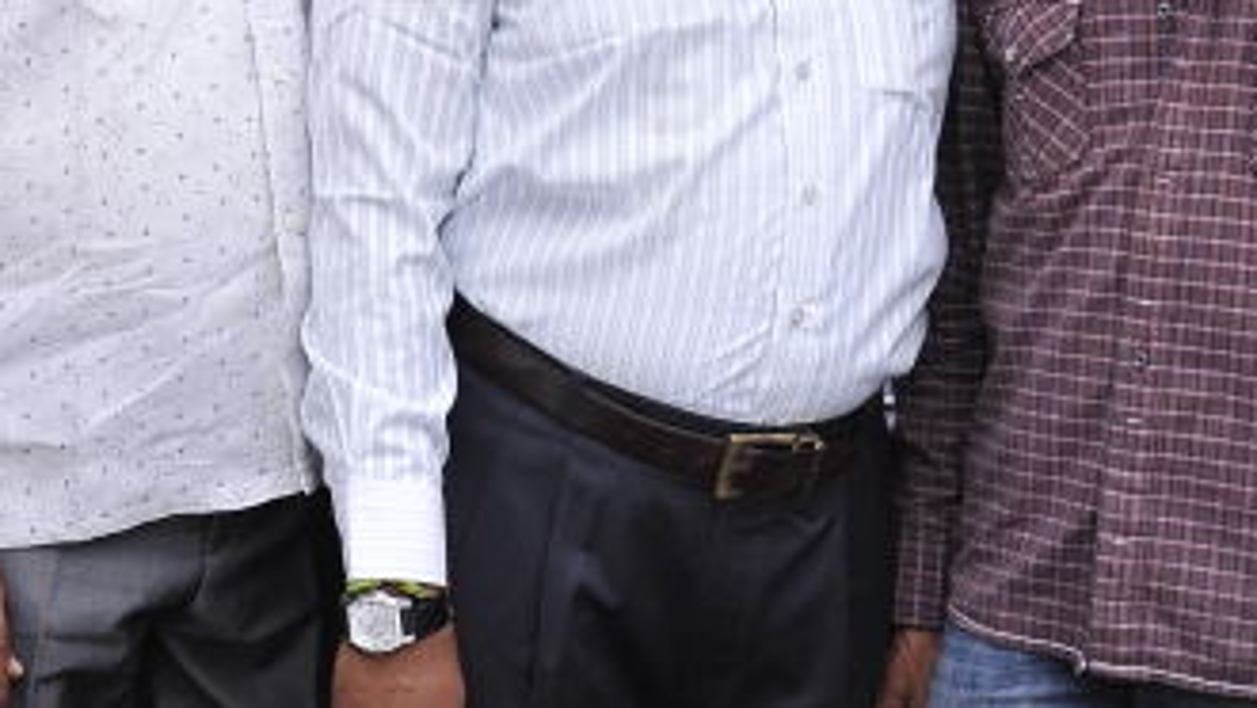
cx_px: 427
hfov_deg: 23.3
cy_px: -21
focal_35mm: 91
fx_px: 3035
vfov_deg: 13.1
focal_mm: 28
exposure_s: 1/160
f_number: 5.6
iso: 250
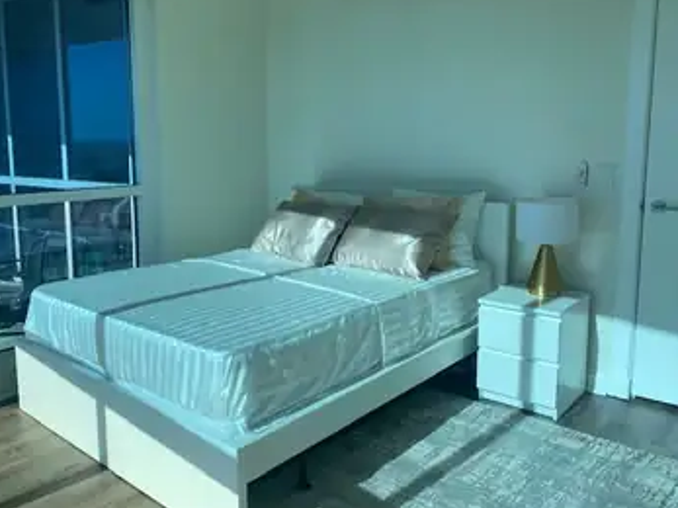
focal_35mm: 30
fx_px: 587
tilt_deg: -7.5
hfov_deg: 59.7
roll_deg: +0.3
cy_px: 225
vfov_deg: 46.7
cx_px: 291
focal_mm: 4.25
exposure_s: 1/1585
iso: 32
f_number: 1.8
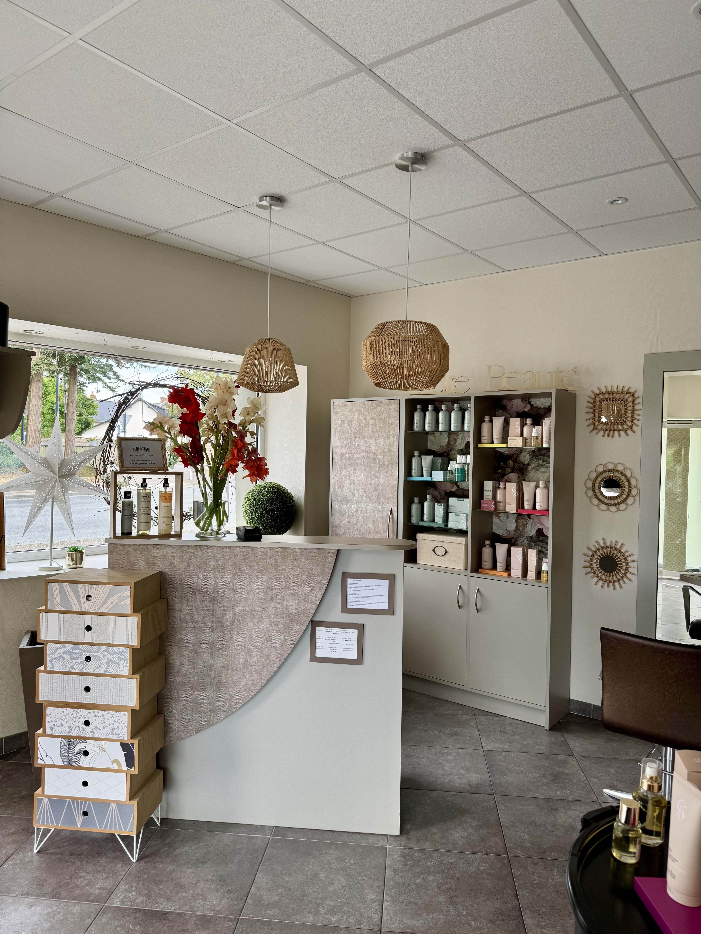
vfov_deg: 71.6
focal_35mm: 24
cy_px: 467
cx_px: 350
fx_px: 648
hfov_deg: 56.8
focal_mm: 6.76
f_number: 1.78
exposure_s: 1/121
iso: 64
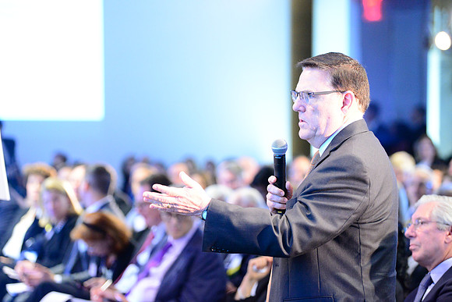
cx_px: 226
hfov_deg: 17.1
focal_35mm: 120
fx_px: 1507
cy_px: 151
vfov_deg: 11.4
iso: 6400
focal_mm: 120
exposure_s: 1/60
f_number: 2.8
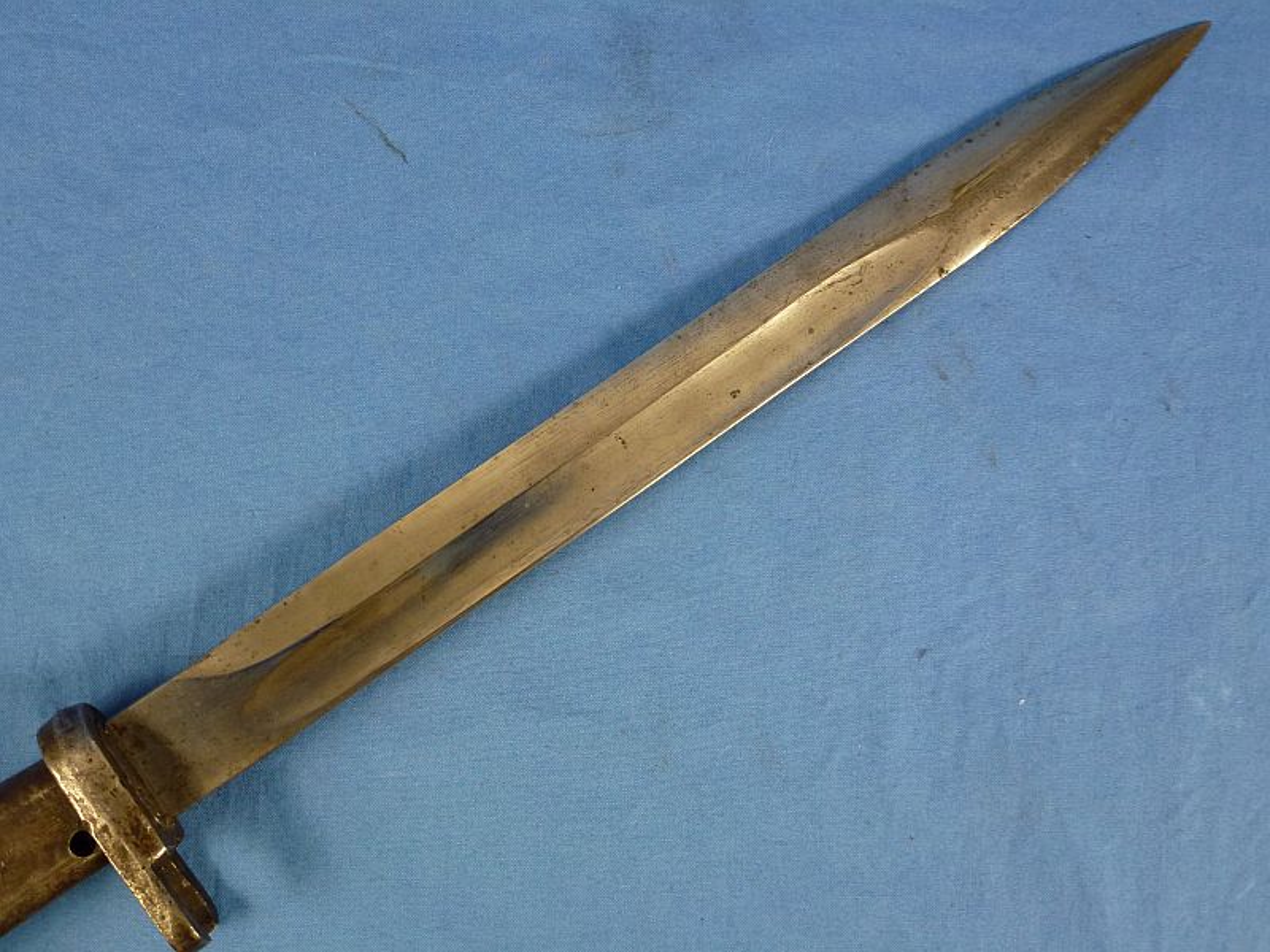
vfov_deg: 39.7
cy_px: 476
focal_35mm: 36
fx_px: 1321
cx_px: 635
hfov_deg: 51.4
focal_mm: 6.4
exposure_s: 1/60
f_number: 3.7
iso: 200
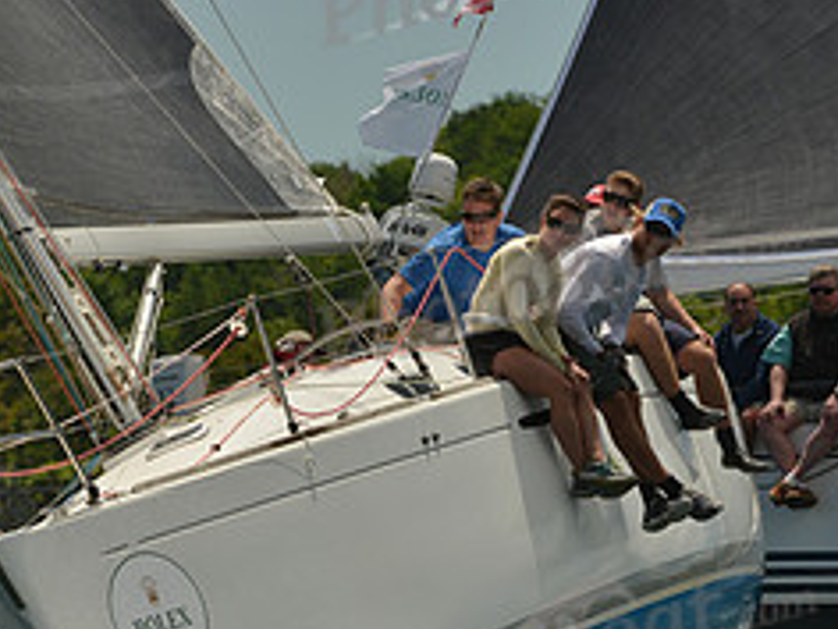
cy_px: 517
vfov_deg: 2.5
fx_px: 14283
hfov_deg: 3.4
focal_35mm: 590
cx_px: 135
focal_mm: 250
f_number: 8
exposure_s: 1/1000
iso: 200
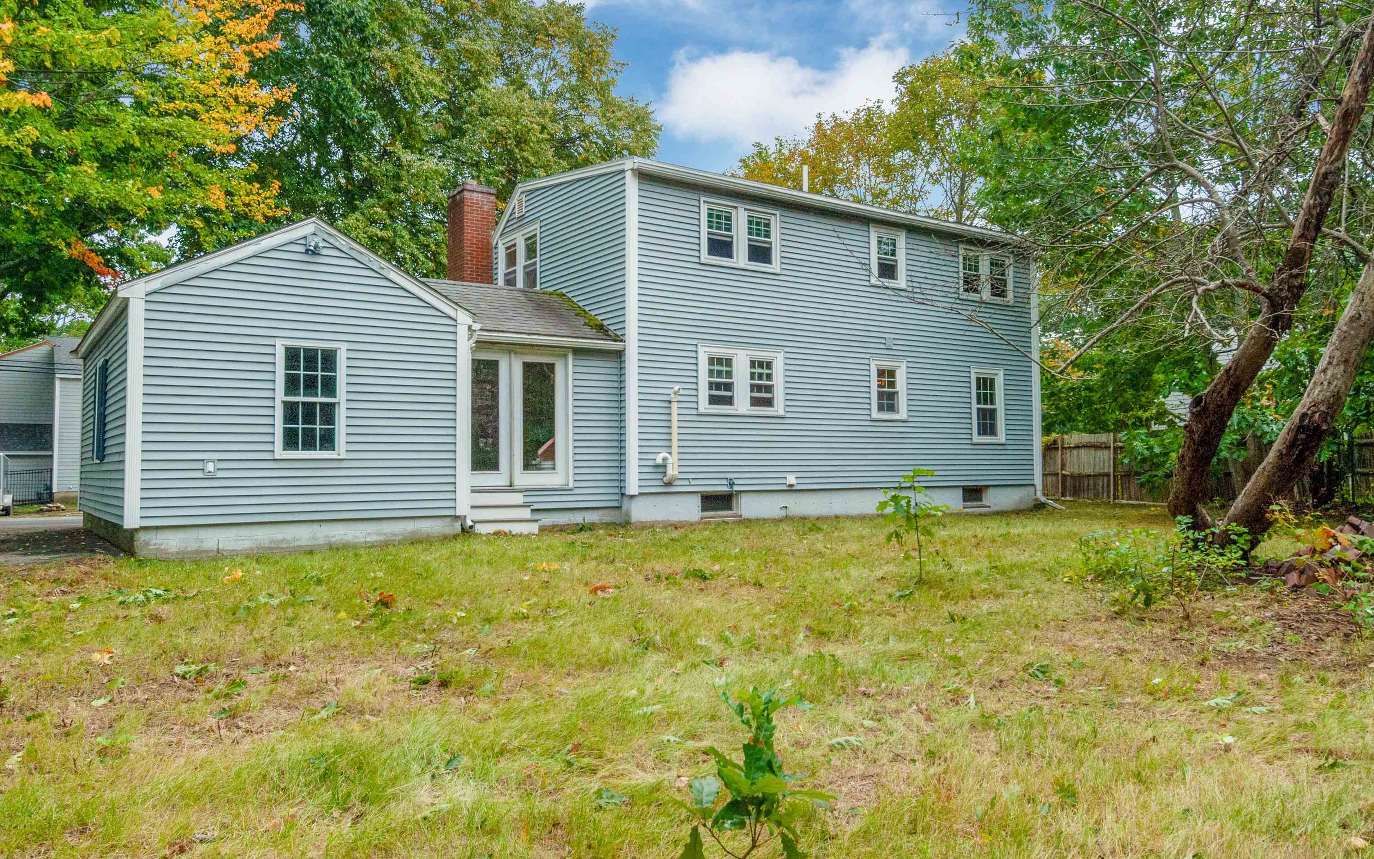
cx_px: 684
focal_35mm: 37
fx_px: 1385
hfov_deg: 52.8
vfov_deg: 34.4
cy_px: 408
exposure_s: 1/200
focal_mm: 24
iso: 200
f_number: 11
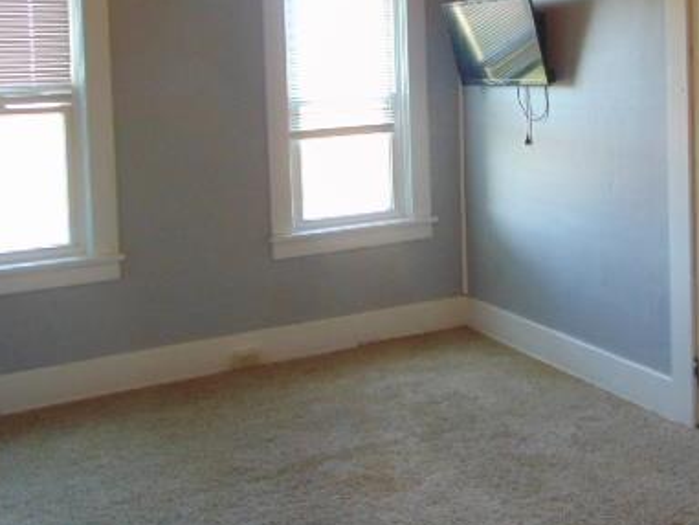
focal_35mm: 42
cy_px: 110
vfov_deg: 33.4
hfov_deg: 44.3
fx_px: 848
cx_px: 453
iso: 320
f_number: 3
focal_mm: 4.5
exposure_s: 1/30
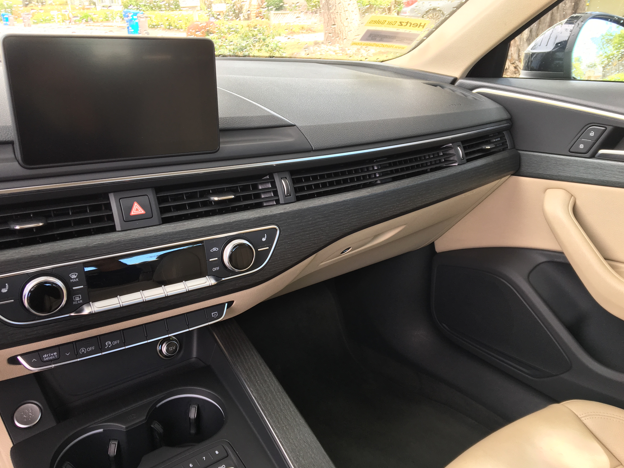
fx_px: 541
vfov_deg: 46.8
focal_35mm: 30
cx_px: 317
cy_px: 229
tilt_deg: -22.9
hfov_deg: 60.0
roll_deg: +0.6
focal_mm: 4.15
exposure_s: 1/40
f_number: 2.2
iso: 25
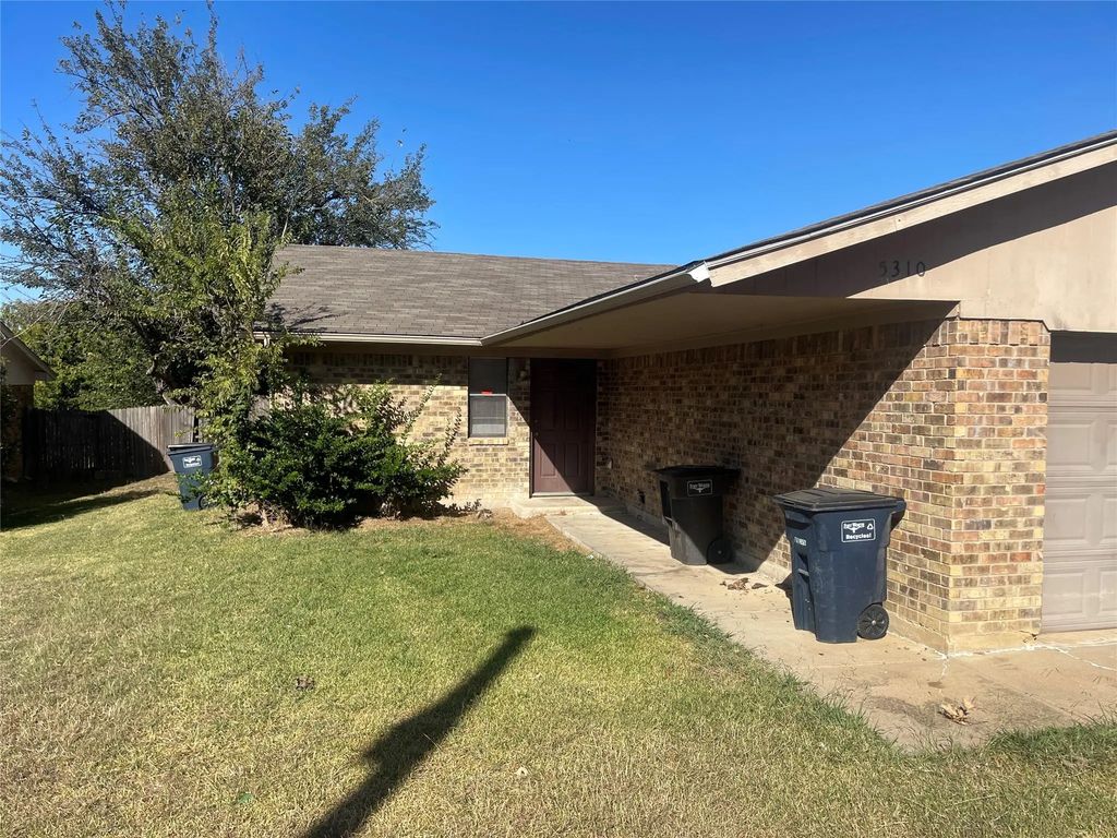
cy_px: 419
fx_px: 839
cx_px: 558
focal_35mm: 26
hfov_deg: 67.3
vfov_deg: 53.1
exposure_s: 1/3125
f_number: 1.6
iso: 32
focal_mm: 4.2
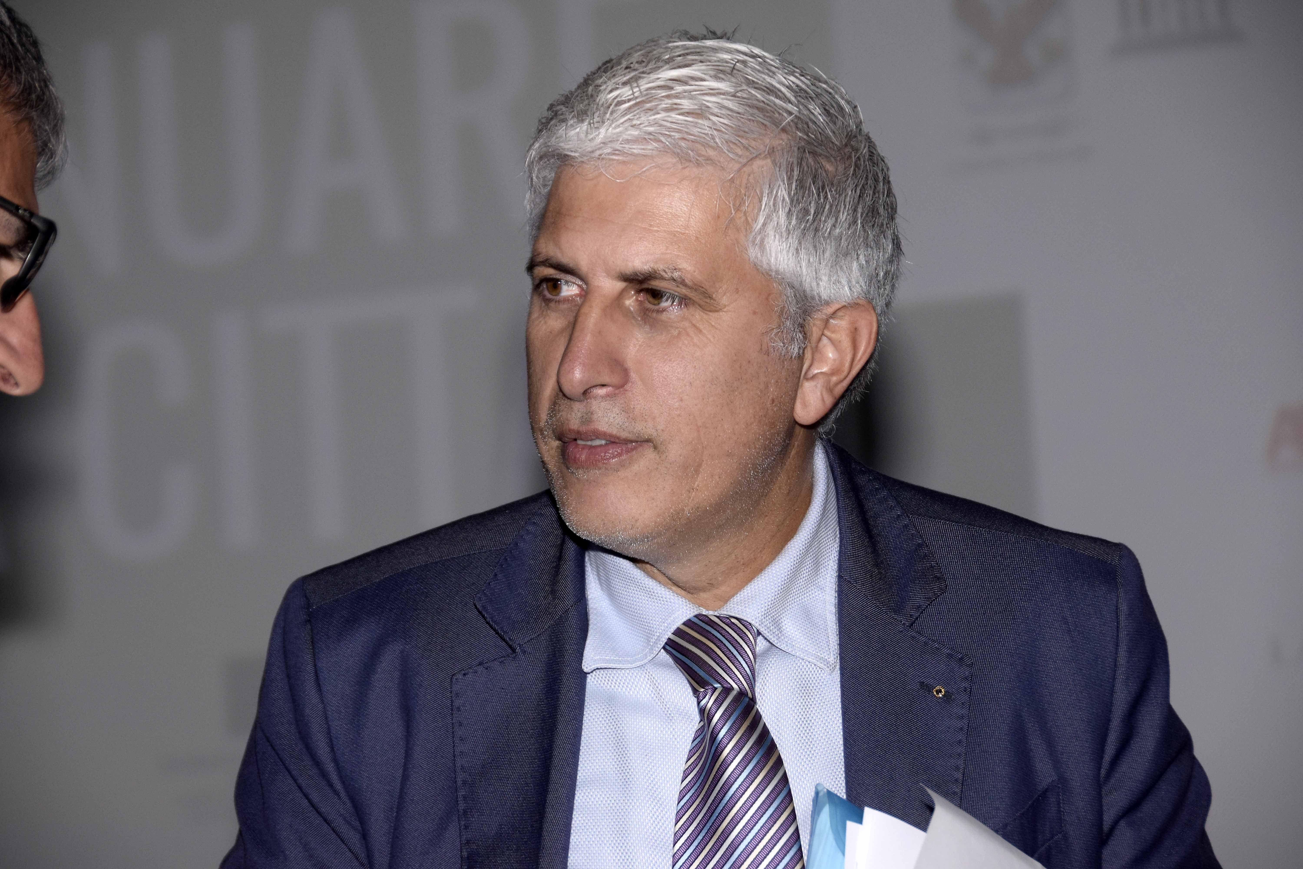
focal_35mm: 158
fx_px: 5700
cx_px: 652
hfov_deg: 13.0
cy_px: 434
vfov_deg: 8.7
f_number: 7.1
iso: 800
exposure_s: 1/160
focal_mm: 105
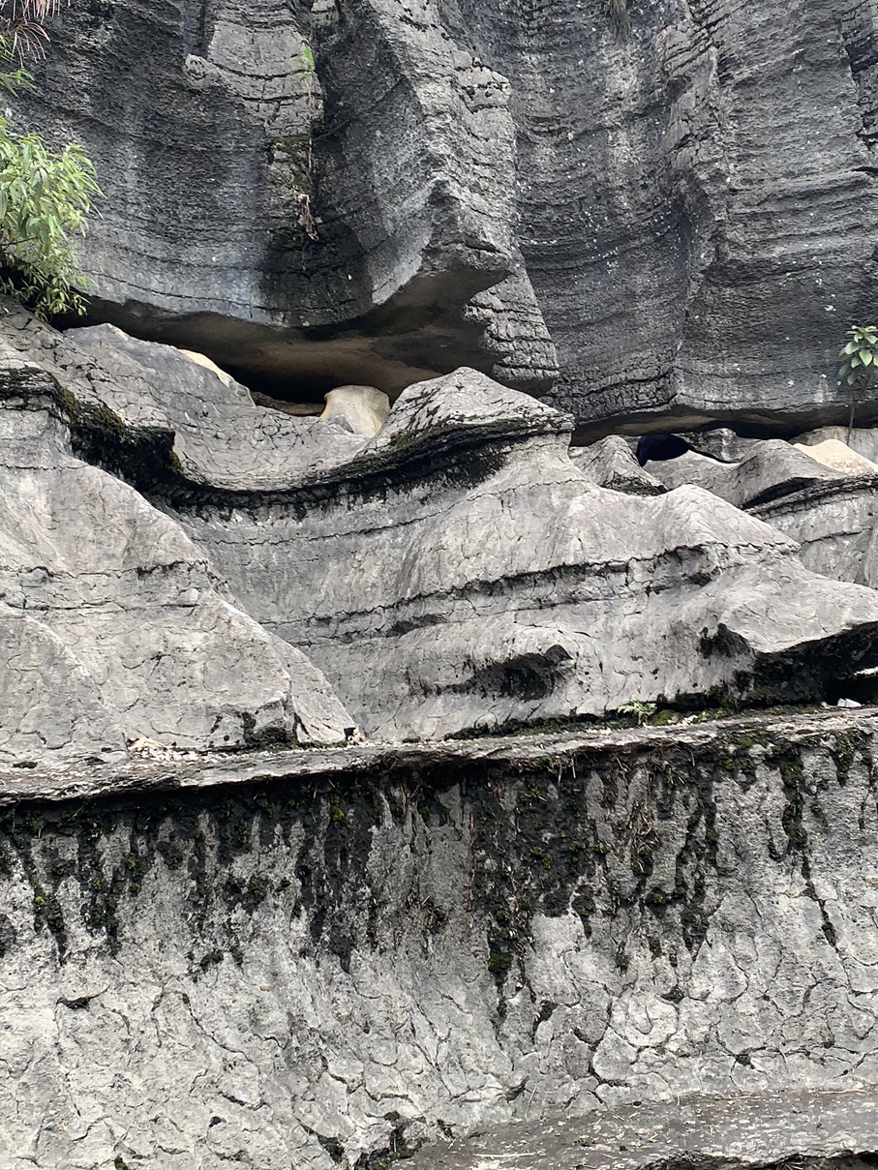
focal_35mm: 43
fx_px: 1454
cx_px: 414
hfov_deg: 33.6
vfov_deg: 43.4
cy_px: 424
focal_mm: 4.25
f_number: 1.8
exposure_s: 1/322
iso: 25
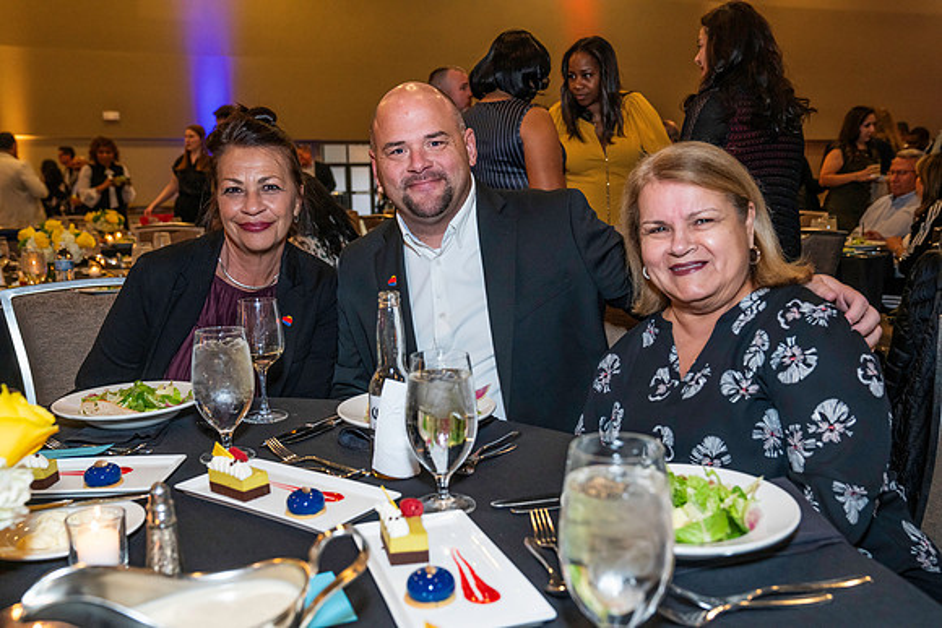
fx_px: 864
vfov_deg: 40.0
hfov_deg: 57.2
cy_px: 314
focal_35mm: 33
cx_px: 471
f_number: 4.5
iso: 3200
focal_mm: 33
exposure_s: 1/125
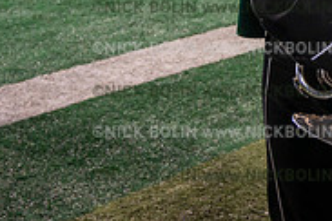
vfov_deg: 13.5
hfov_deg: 18.6
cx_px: 515
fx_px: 876
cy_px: -120
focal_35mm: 95
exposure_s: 1/640
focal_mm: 30
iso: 3200
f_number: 4
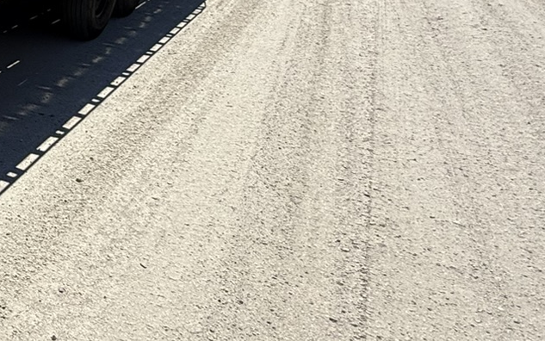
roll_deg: -2.0
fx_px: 713
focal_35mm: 48
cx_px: -178
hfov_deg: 31.4
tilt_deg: -18.0
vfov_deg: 26.2
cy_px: 53
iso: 50
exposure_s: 1/2410
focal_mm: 2.22
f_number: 2.2
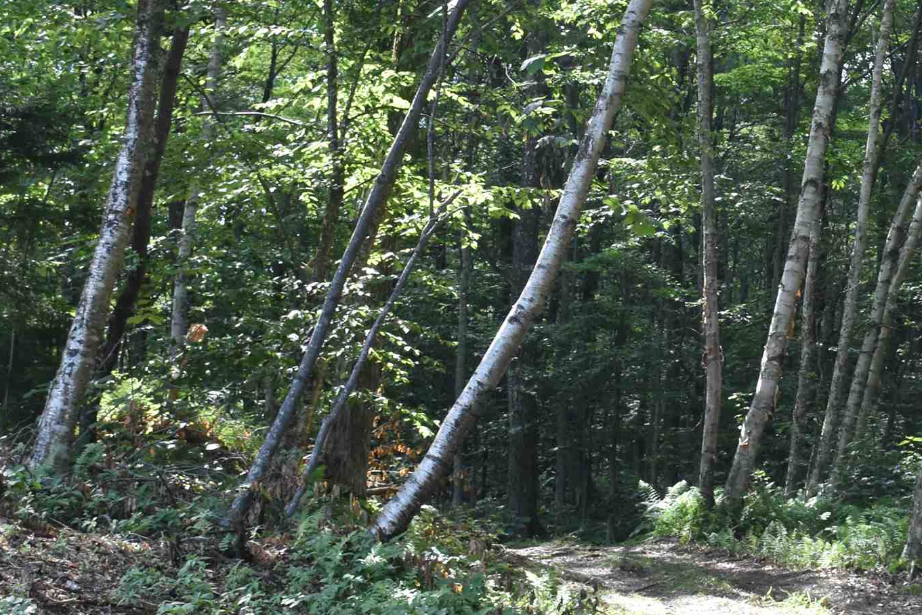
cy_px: 259
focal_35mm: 88
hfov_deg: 22.8
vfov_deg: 15.5
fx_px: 2254
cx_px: 729
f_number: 5.6
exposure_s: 1/125
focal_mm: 26
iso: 800
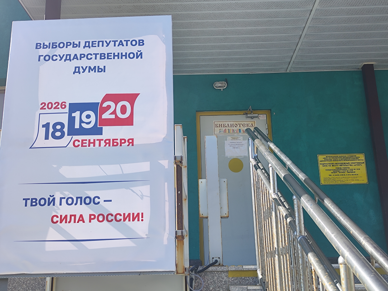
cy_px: 146
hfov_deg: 73.9
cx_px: 194
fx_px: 258
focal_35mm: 23
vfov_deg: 58.9
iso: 50
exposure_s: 1/365
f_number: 1.69
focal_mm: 7.01
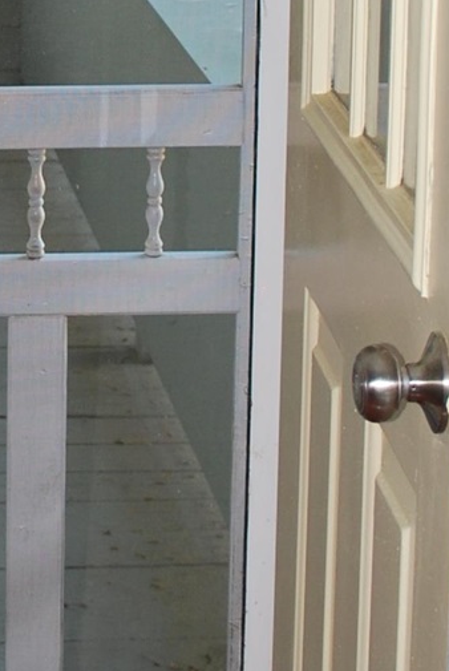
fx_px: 2556
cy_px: 40
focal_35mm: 137
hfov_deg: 9.9
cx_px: -89
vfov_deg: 14.8
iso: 200
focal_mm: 20
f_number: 3.8
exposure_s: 1/60
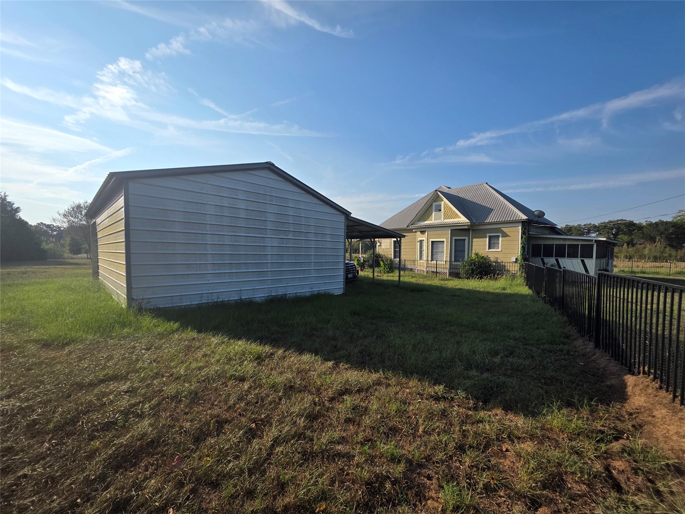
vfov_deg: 89.9
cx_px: 342
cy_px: 257
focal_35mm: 13
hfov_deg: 106.2
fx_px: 257
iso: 40
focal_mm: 2.2
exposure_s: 1/2715
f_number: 1.9
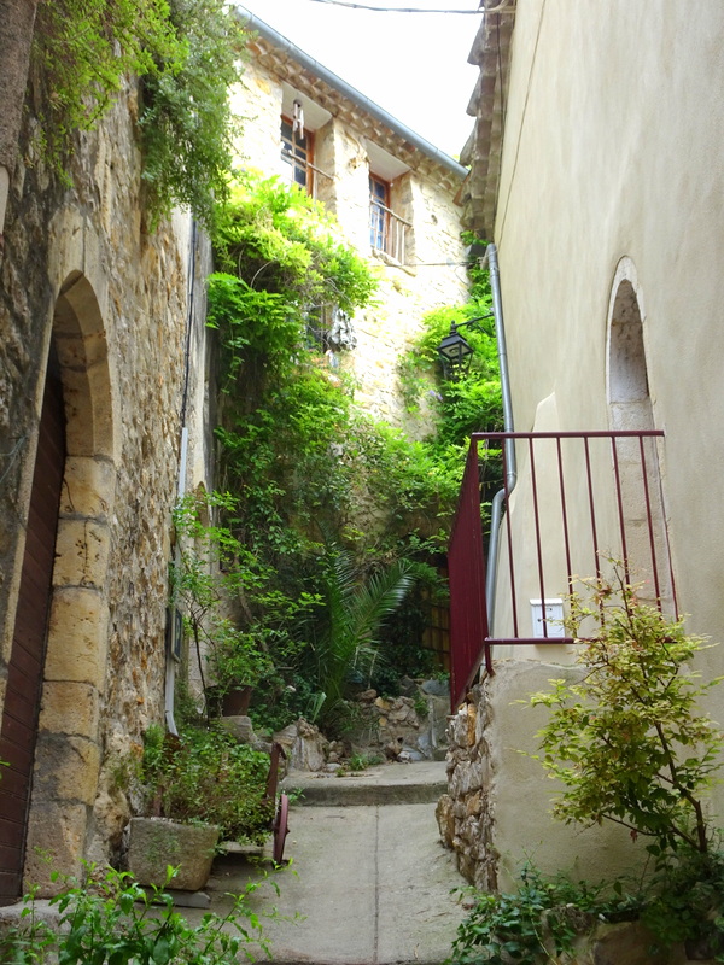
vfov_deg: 49.0
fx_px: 1060
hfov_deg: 37.7
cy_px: 482
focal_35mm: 38
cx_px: 362
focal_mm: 6.56
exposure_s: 1/80
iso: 80
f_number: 4
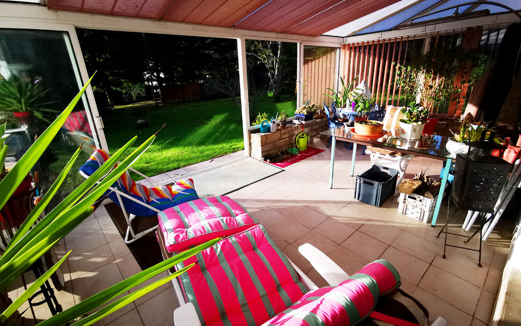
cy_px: 161
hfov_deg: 94.4
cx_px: 260
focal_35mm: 17
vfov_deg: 68.0
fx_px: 241
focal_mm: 2.35
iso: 50
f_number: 2.2
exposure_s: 1/261
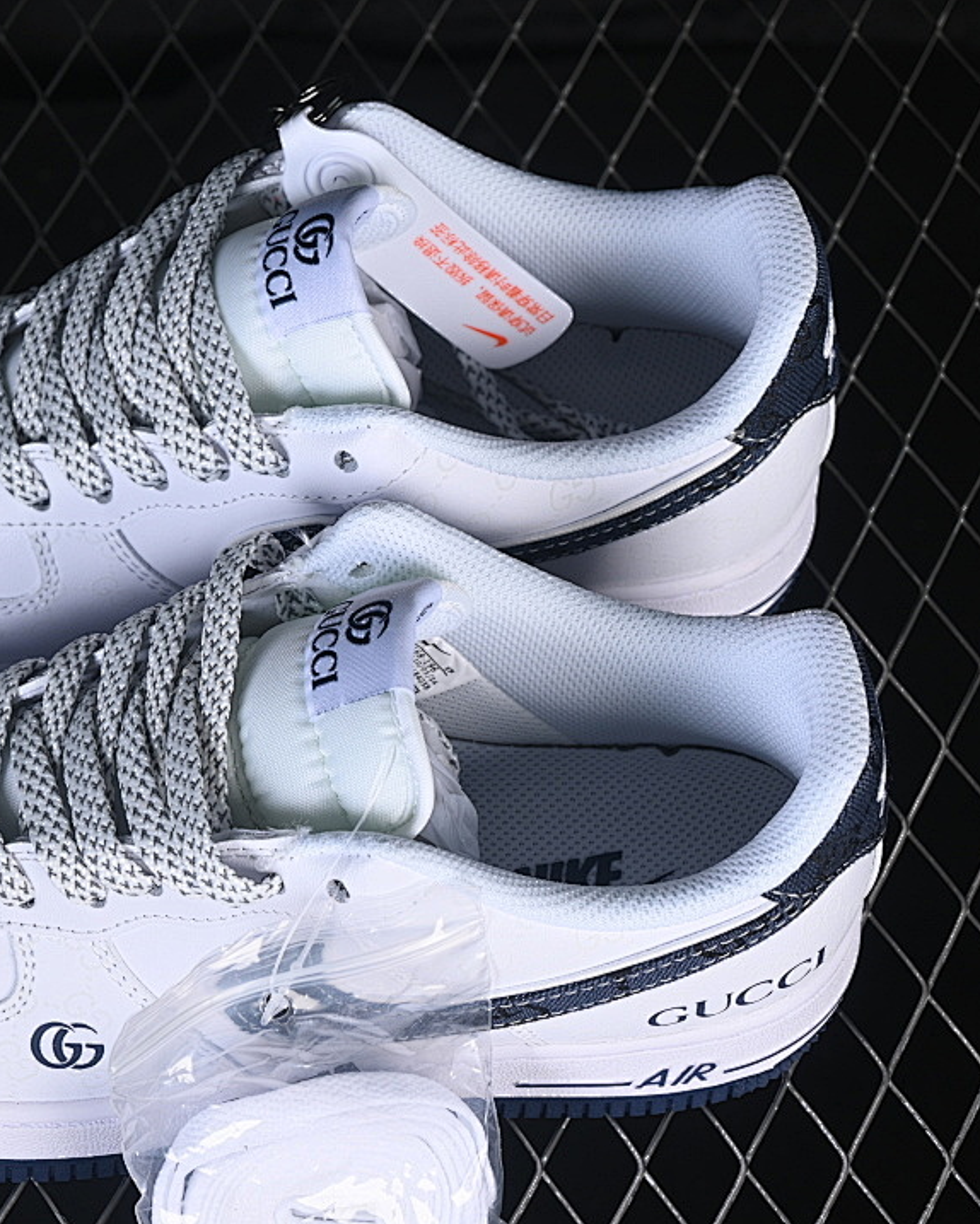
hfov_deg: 14.5
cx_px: 234
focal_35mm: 106
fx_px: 3841
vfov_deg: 18.1
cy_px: 613
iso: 160
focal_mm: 50
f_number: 7.1
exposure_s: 1/100
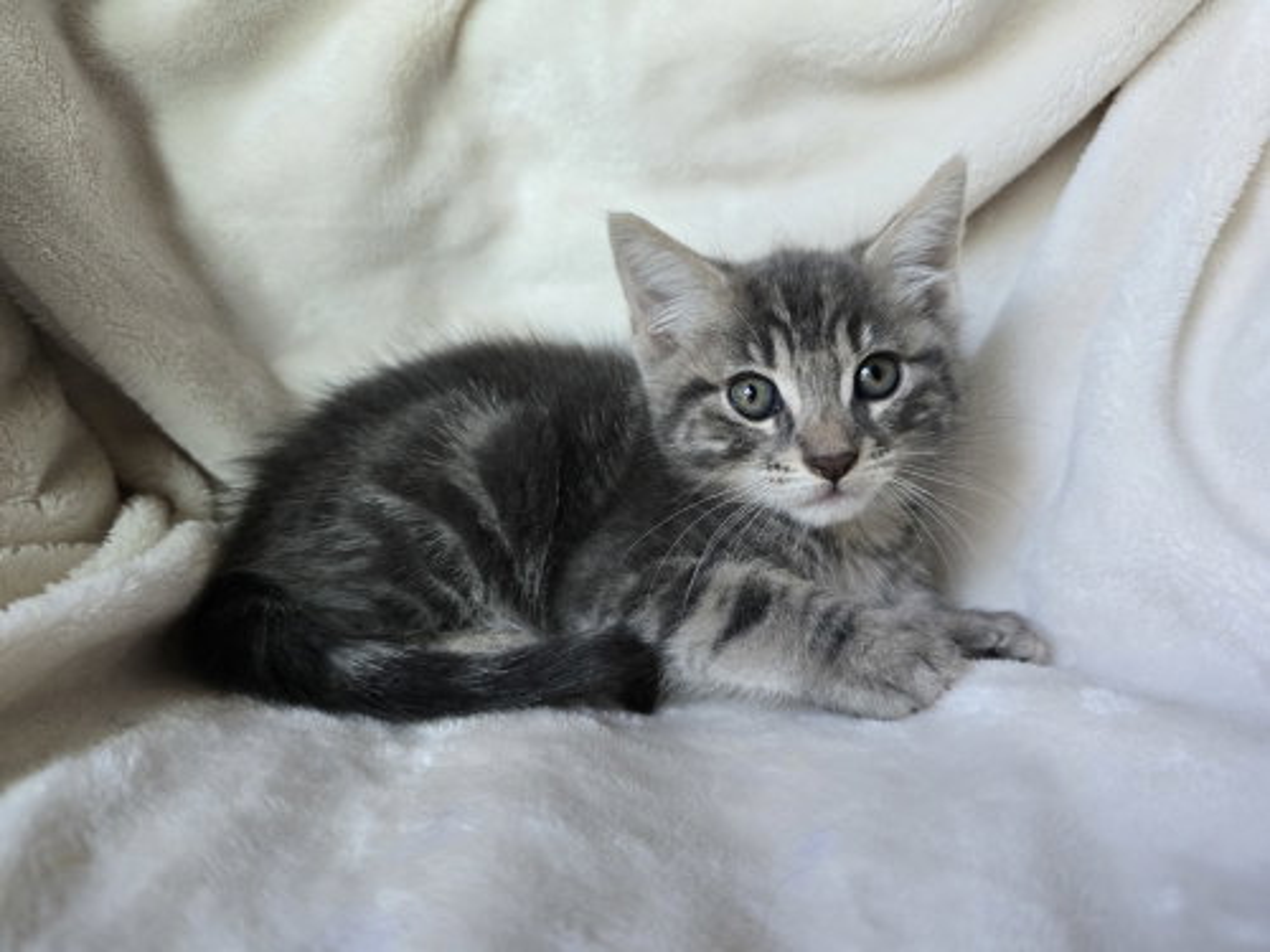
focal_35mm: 23
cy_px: 476
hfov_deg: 73.9
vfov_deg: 58.9
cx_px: 635
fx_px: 844
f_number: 1.7
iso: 500
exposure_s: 1/120
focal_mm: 6.3
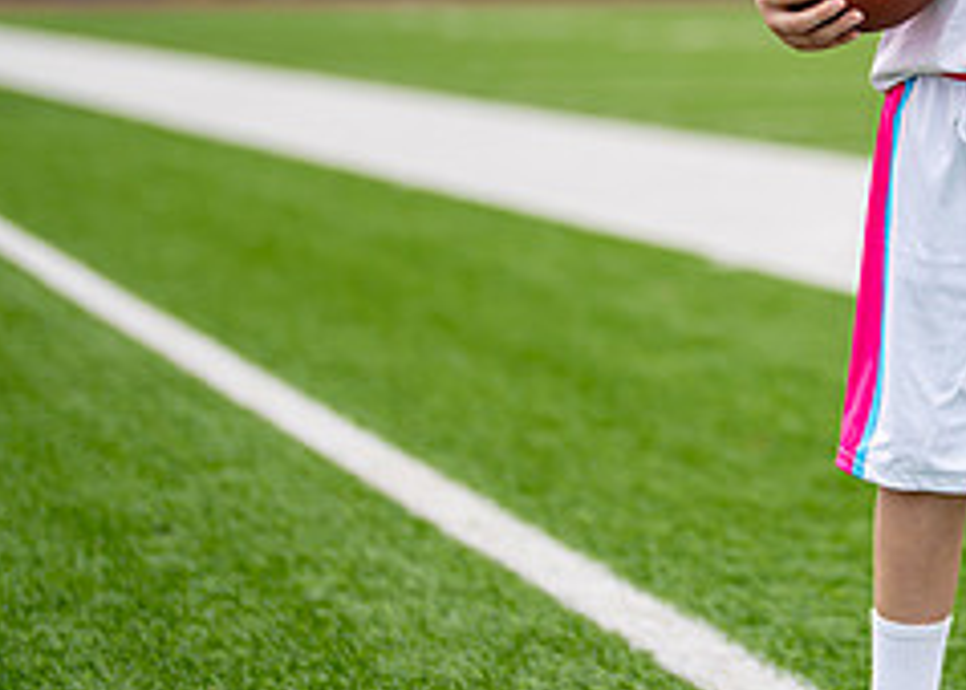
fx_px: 3951
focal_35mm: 144
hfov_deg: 13.6
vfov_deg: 9.9
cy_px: 43
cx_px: 1132
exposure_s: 1/10000
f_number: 1.2
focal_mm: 50
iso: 100
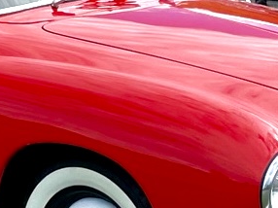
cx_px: 134
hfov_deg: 18.6
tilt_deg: -2.5
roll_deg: -0.1
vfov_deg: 13.7
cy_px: -21
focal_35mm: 106
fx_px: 851
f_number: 1.6
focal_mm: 4.2
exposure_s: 1/3205
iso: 32
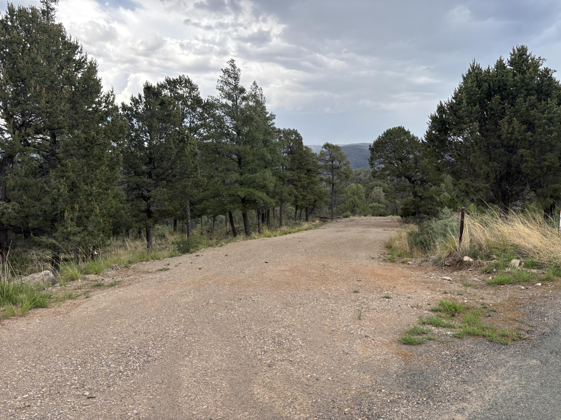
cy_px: 210
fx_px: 421
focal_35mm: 26
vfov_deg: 53.1
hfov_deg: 67.3
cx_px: 280
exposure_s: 1/935
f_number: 1.6
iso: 50
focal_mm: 5.96
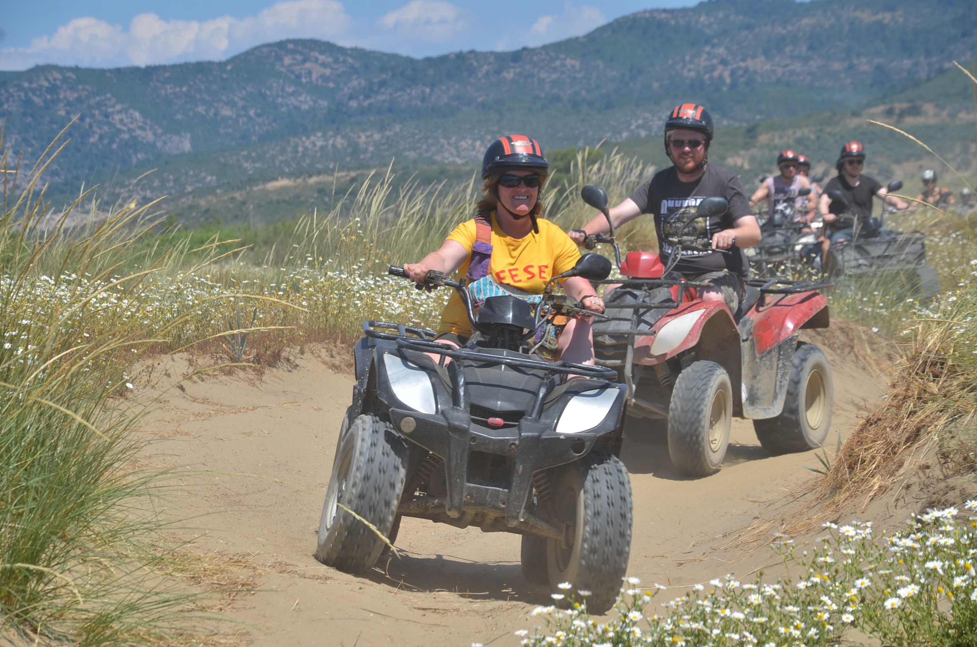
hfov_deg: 13.1
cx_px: 488
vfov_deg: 8.7
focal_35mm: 158
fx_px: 4266
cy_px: 324
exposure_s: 1/320
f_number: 9
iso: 100
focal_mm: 105
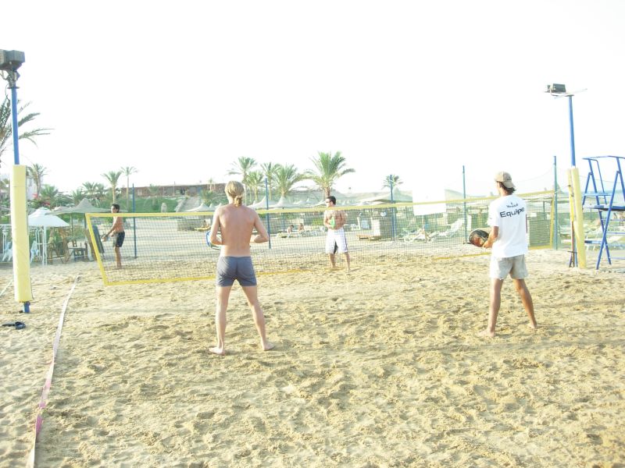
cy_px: 234
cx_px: 312
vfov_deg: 37.7
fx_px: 686
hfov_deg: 49.0
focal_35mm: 38
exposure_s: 1/724
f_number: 2.8
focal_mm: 7.8
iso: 64
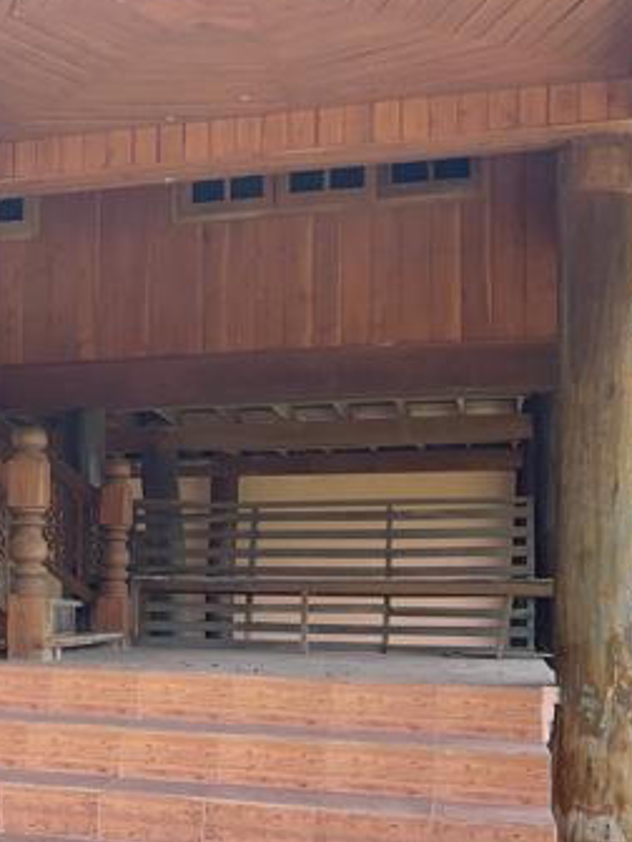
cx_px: -110
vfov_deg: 33.6
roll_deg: +0.4
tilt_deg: +3.4
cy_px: 543
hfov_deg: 23.6
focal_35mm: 57
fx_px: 1388
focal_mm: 3
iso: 16
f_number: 1.8
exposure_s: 1/183
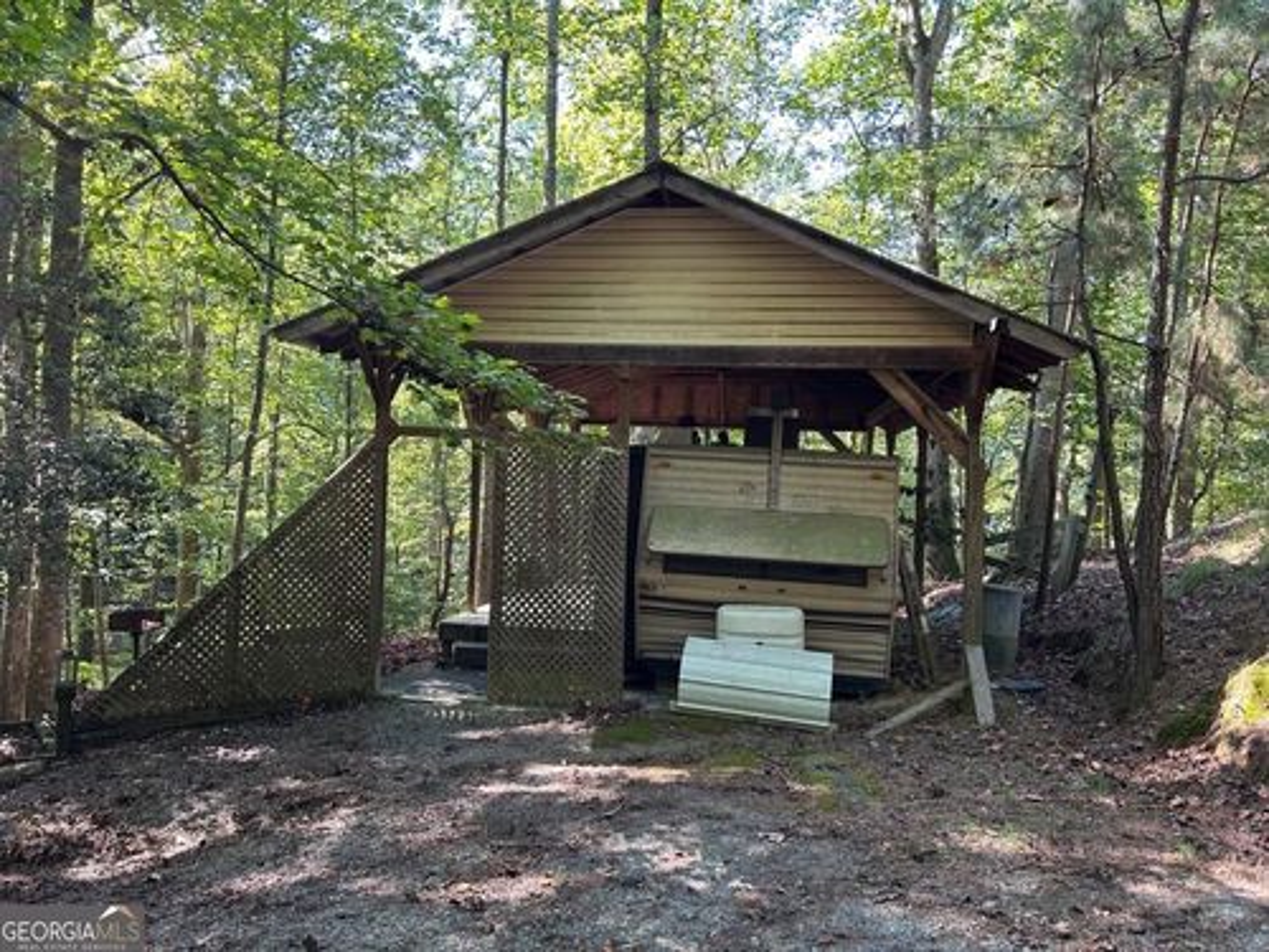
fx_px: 953
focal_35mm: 26
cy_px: 476
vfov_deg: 53.1
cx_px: 634
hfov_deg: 67.3
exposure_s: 1/121
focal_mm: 5.7
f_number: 1.5
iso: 125
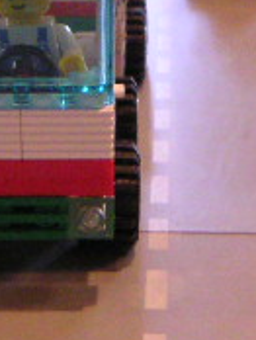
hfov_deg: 10.9
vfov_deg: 14.5
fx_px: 1338
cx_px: 115
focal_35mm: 136
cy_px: 133
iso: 400
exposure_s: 1/45
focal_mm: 4.8
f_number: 2.8
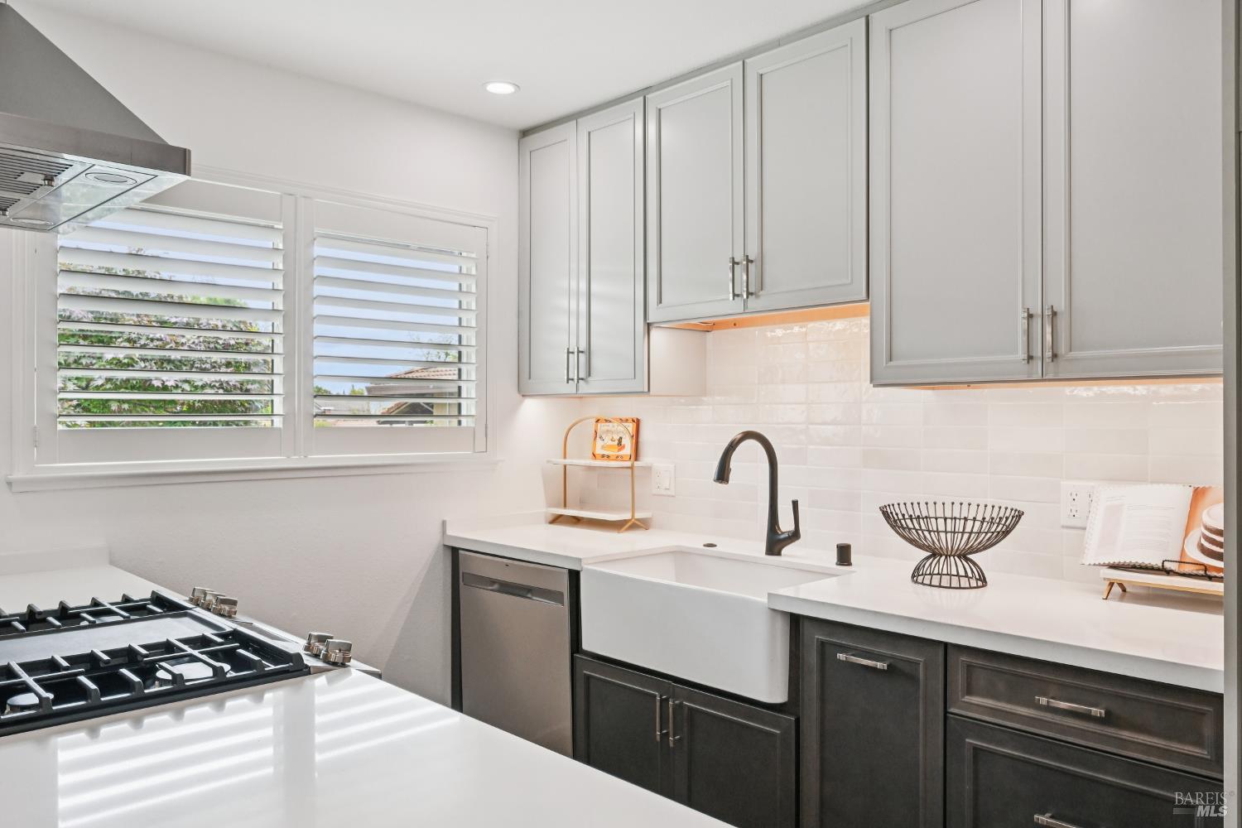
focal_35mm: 26
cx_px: 621
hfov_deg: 70.4
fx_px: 880
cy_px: 414
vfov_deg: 50.4
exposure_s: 1/100
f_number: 11
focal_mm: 25.5
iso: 800
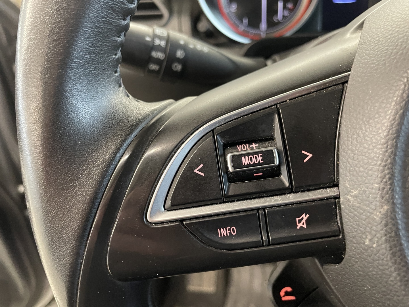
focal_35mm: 26
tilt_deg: -28.3
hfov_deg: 67.3
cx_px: 204
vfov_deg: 53.1
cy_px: 154
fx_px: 307
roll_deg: +4.0
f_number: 1.6
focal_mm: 4.2
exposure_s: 1/33
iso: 400
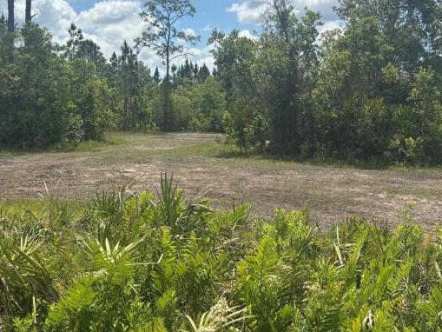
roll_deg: -1.4
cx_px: 172
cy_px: 162
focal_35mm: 49
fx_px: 626
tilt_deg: -2.8
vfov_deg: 29.7
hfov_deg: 38.7
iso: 50
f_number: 1.6
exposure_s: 1/4082
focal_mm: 5.96
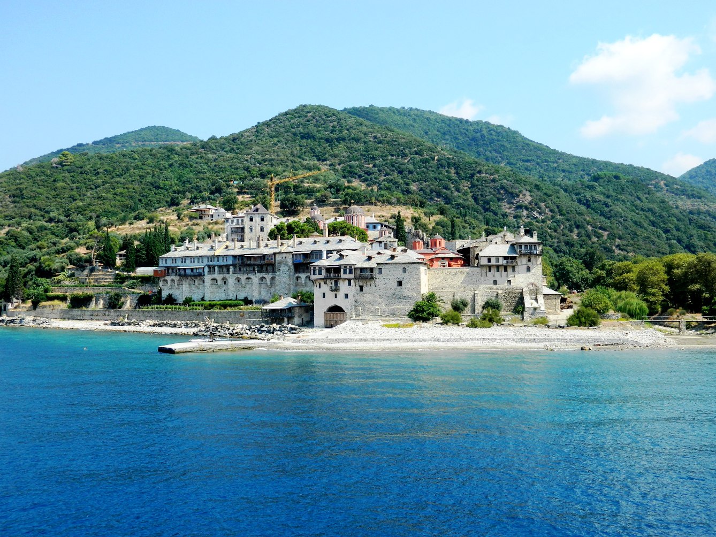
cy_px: 268
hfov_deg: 45.8
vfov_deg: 35.1
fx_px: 848
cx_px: 358
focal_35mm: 41
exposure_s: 1/640
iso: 80
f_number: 3.5
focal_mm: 7.3
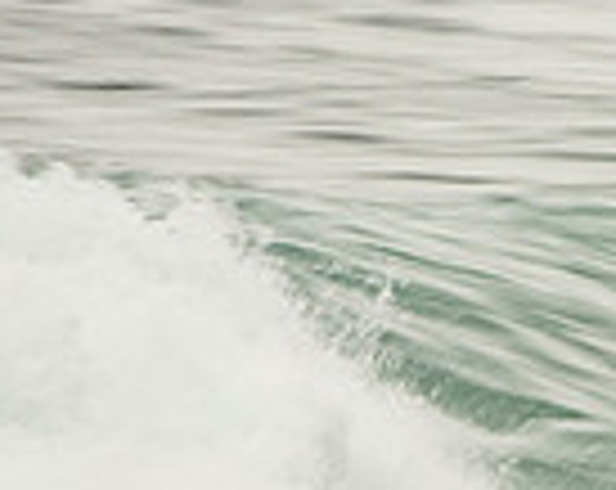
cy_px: 357
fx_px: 43425
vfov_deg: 0.6
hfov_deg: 0.8
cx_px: 1151
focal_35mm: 2387
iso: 100
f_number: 22
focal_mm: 400
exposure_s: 1/30
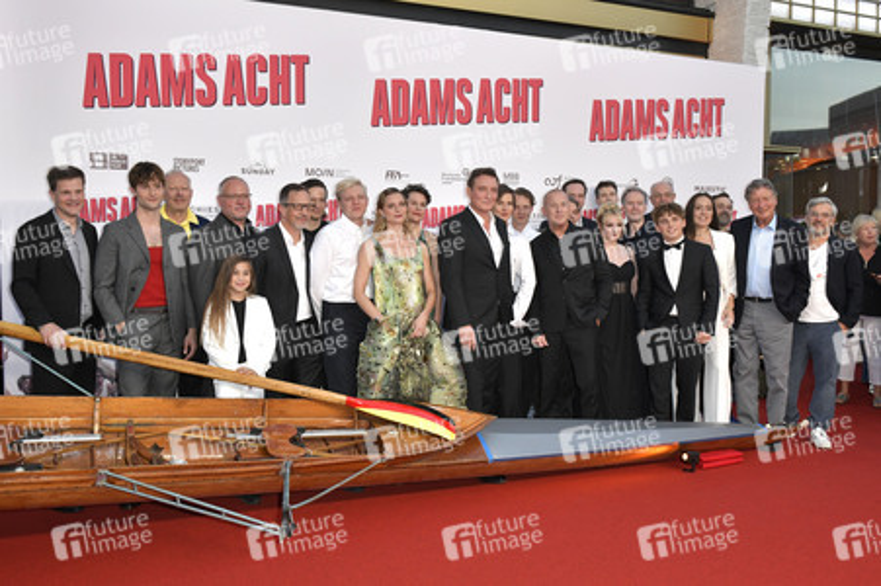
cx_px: 440
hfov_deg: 60.3
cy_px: 293
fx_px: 758
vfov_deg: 42.3
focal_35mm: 31
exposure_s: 1/160
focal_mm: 31
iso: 1600
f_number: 7.1
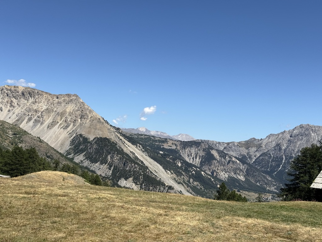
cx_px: 161
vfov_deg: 30.3
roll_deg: -3.8
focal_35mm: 48
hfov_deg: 39.7
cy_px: 121
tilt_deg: +3.3
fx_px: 446
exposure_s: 1/6024
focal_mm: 6.76
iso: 64
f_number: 1.78
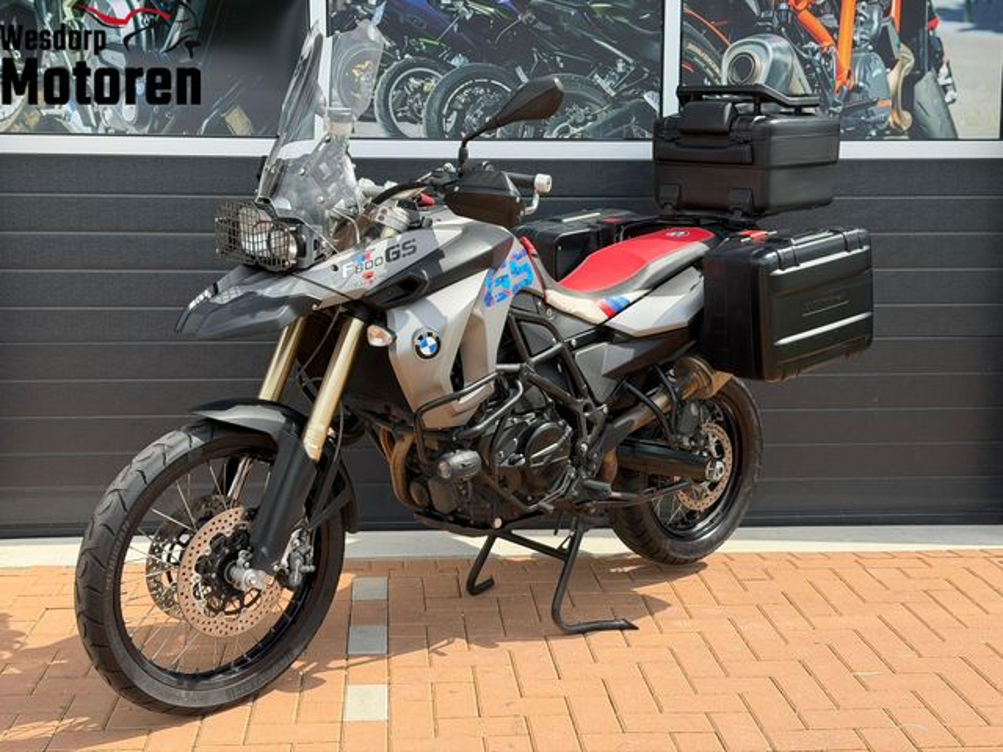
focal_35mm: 48
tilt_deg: -7.8
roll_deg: -0.3
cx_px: 502
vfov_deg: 30.3
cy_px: 376
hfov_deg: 39.7
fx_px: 1391
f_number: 1.78
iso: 64
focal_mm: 6.76
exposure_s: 1/1678
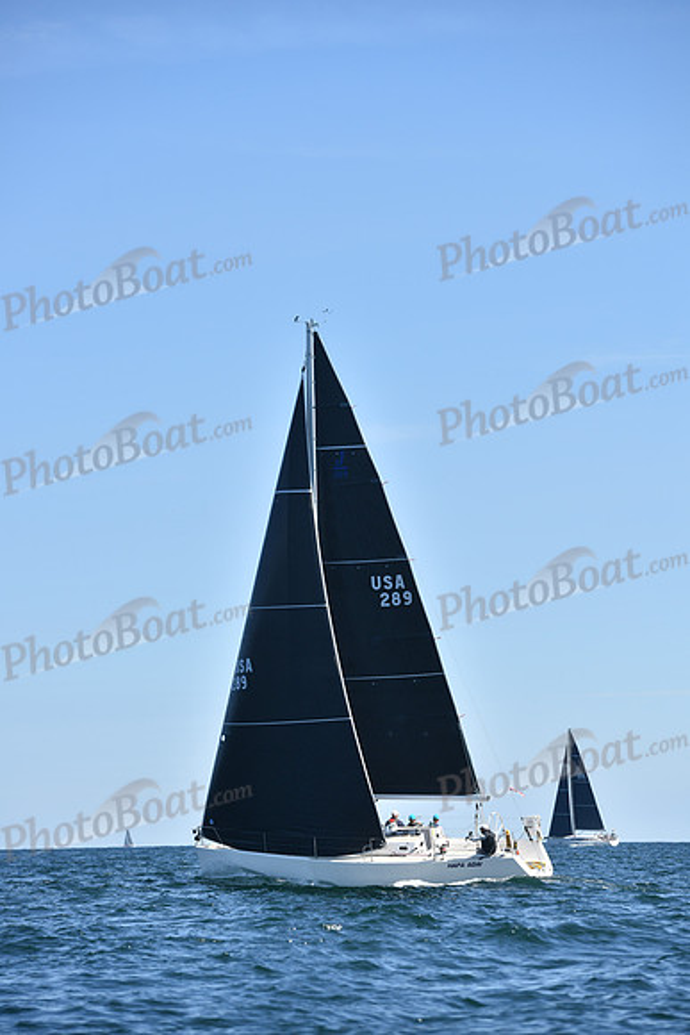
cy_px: 518
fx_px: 4022
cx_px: 345
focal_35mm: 140
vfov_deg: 14.7
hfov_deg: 9.8
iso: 250
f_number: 5
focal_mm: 140
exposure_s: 1/1600
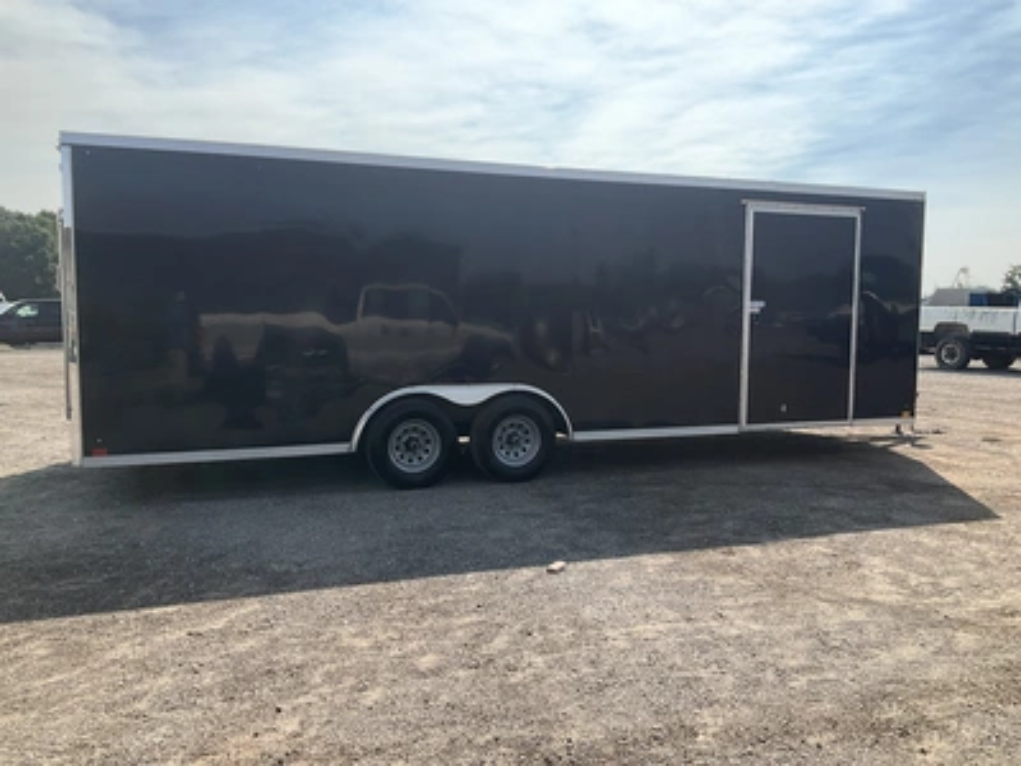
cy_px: 383
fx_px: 855
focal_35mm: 29
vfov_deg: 48.2
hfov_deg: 61.7
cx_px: 510
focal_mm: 3
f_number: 1.8
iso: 25
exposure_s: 1/1912
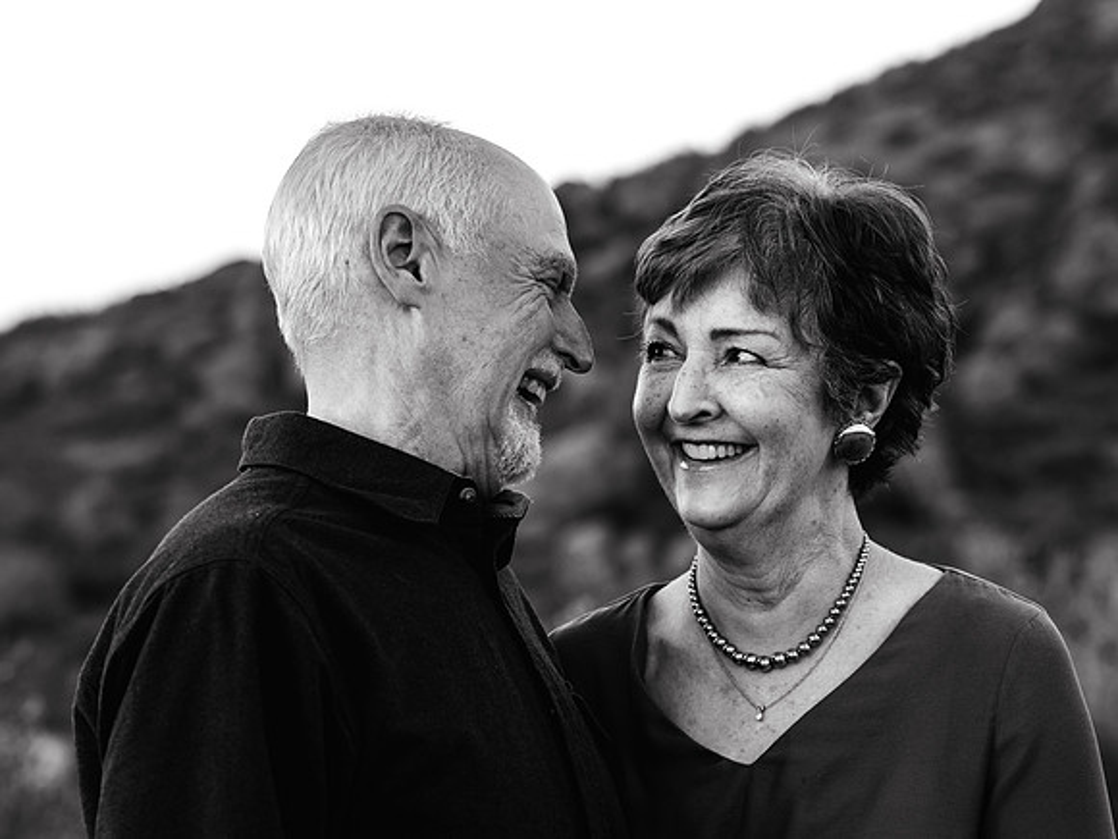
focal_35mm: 119
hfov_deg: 16.5
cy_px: 420
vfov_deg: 12.4
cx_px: 559
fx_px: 3845
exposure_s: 1/160
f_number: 5.6
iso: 500
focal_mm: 110
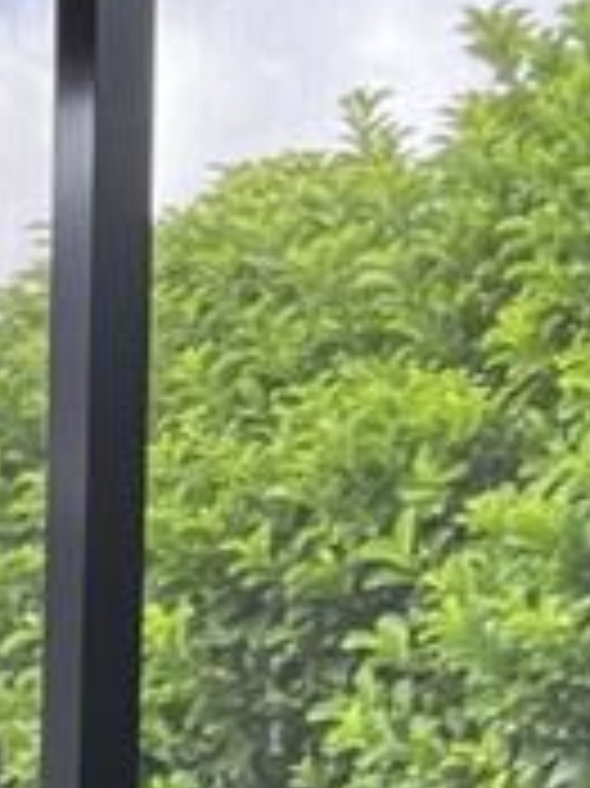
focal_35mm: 165
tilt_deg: -12.0
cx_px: -626
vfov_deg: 10.8
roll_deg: +1.2
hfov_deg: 8.5
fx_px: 3754
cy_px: 1630
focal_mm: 6.76
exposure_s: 1/148
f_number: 1.78
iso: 64
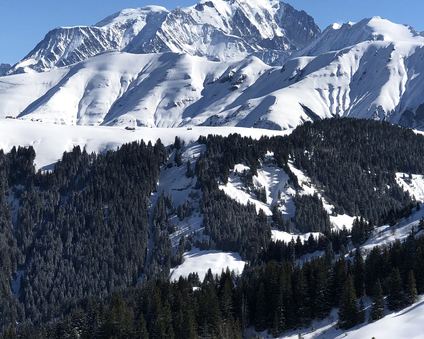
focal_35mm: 102
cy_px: 30
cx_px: 224
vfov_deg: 14.9
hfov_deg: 18.8
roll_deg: -0.6
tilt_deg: +6.3
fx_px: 1280
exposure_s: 1/1946
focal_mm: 6
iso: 16
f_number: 2.4
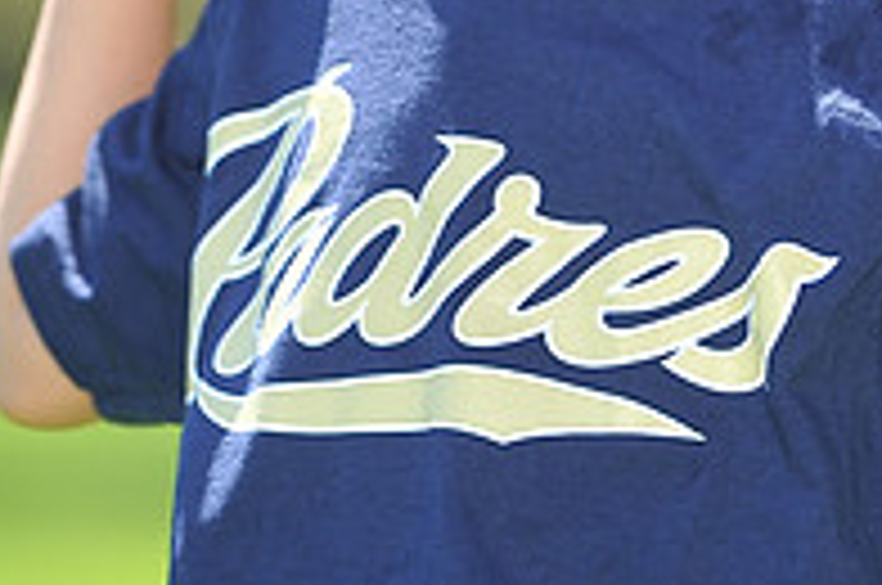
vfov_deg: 2.3
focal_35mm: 593
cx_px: 522
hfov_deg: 3.5
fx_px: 14505
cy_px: -279
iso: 200
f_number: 4.5
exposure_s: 1/500
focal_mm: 200
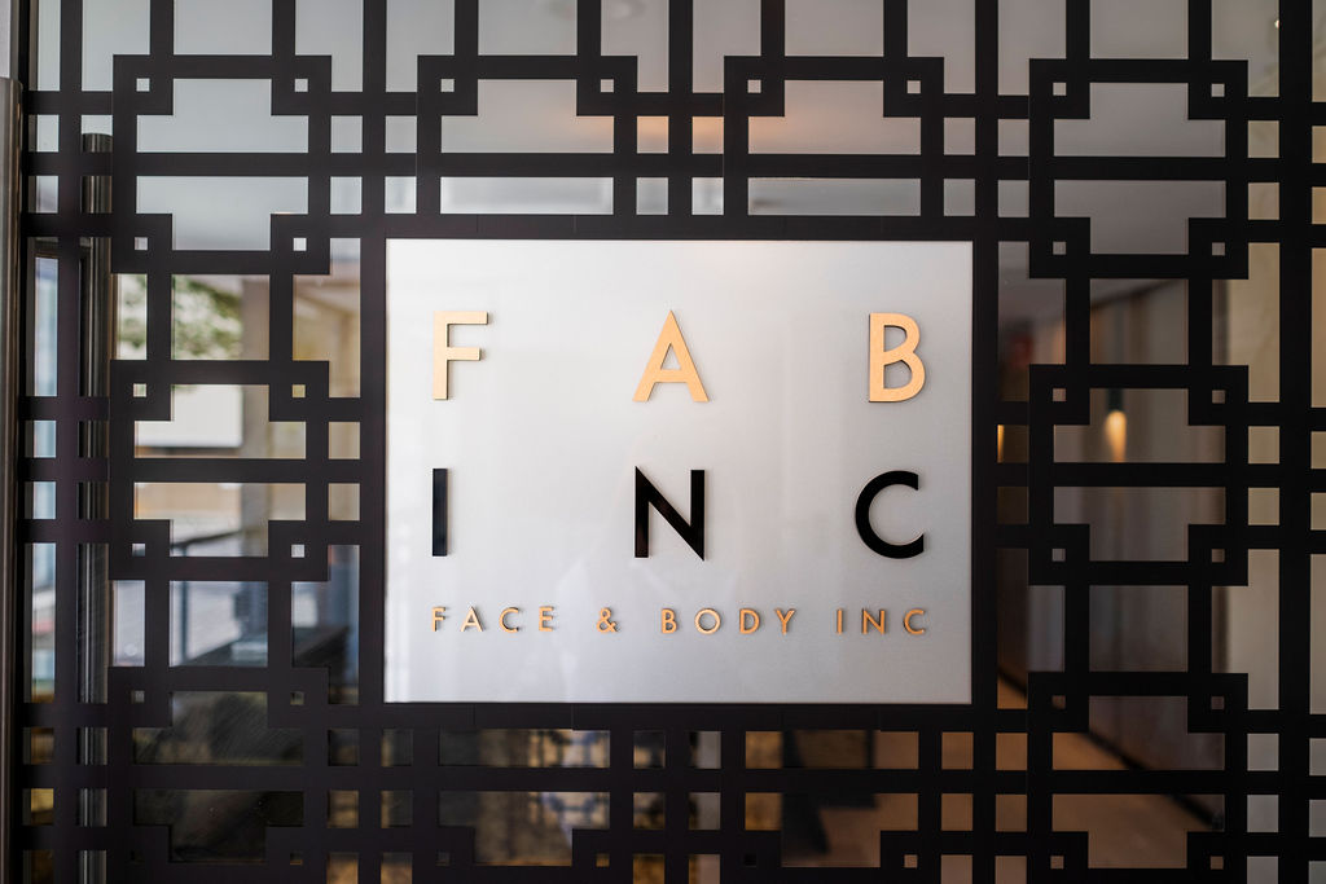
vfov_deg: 37.9
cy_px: 442
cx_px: 663
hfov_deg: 54.4
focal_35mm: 35
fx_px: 1289
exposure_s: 1/250
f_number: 2.5
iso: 320
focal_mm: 23
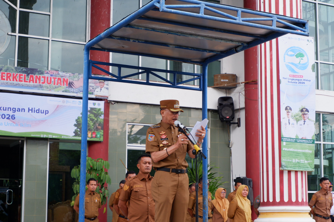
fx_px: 631
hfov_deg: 29.7
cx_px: 167
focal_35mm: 68
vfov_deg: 20.0
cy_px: 111
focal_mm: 45
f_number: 5.6
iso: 640
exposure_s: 1/140
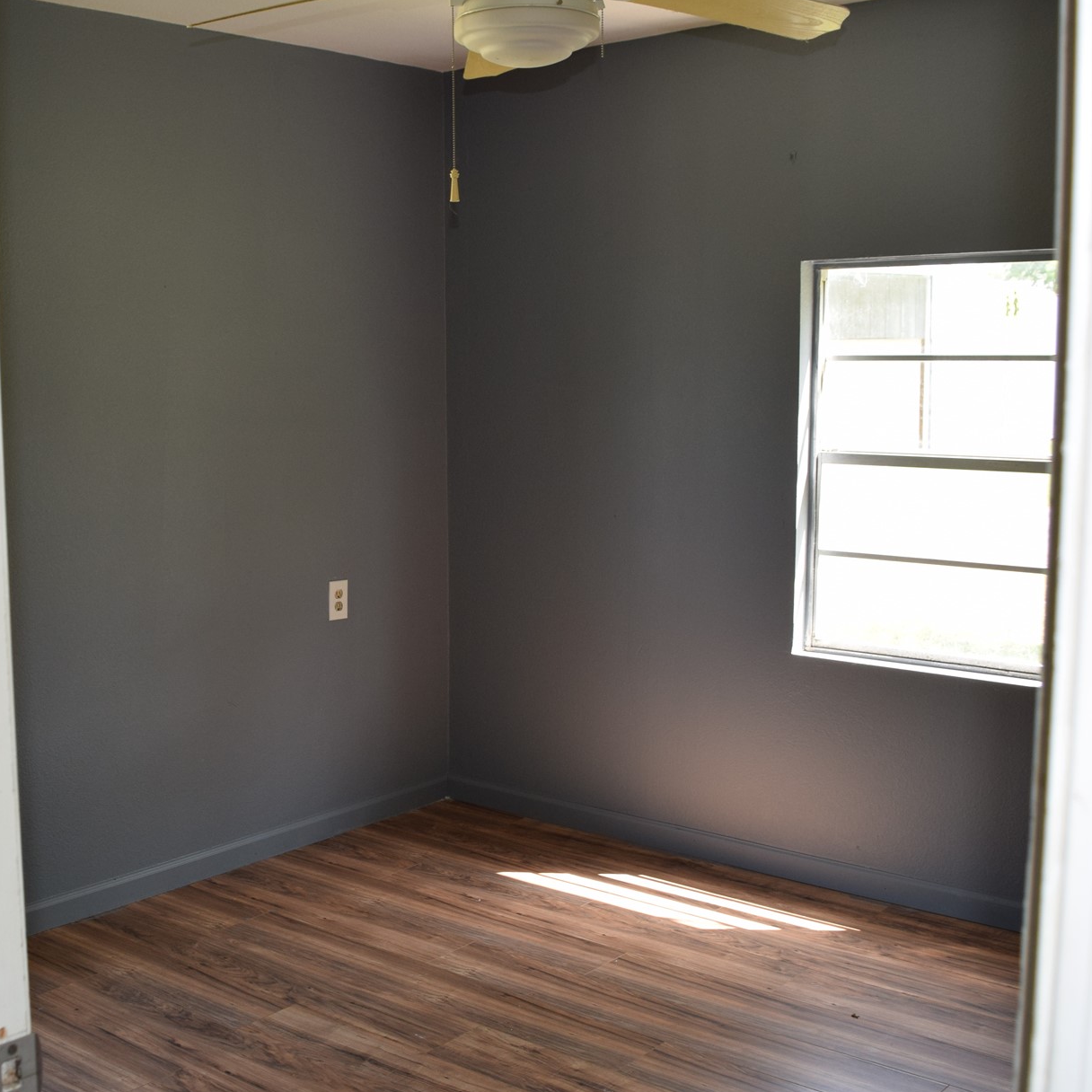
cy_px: 561
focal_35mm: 41
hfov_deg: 40.6
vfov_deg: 40.9
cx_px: 410
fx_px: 1463
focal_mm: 18
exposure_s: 1/125
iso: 400
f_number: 5.6
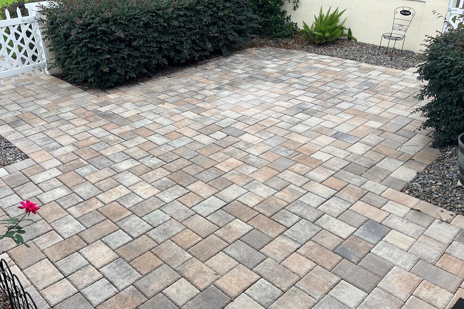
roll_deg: +1.4
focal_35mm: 32
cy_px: 158
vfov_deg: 41.1
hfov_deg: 58.5
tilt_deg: -29.1
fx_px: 412
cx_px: 200
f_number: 1.5
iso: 50
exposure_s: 1/466
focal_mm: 5.7
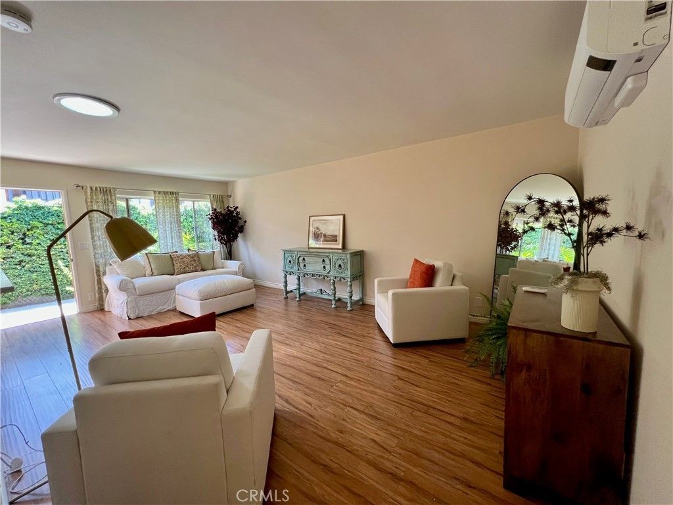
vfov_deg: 89.9
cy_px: 252
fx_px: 253
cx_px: 336
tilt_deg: -6.5
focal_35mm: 13
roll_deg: +1.6
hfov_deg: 106.2
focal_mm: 1.57
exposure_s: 1/120
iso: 250
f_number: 1.8
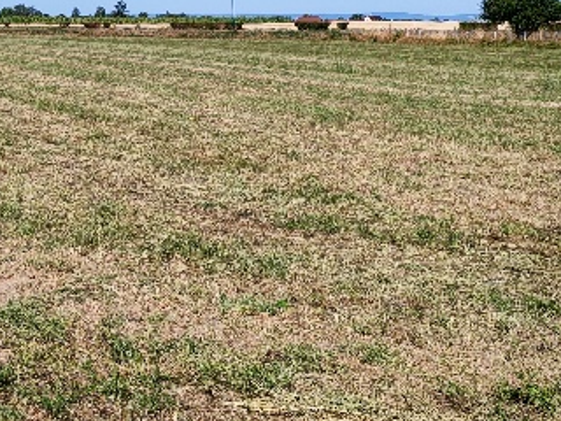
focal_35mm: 90
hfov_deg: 21.7
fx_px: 1459
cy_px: 121
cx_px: 175
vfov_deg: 16.4
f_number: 1.9
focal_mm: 6.12
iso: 50
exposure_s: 1/690
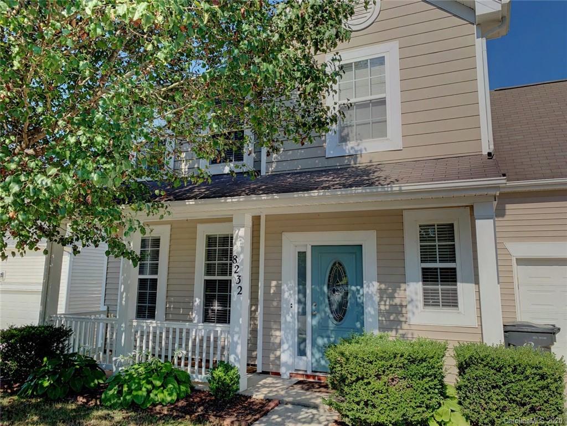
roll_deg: -0.8
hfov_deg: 67.3
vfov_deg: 53.1
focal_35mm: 26
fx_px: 426
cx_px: 284
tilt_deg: +11.1
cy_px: 213
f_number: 1.8
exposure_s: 1/1610
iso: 25
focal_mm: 4.25
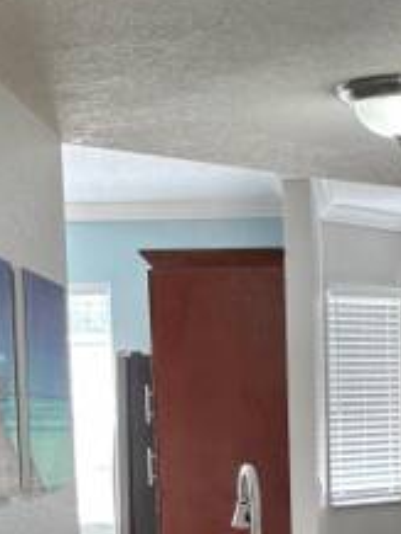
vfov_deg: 18.5
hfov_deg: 14.4
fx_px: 1574
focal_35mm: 102
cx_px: 349
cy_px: 582
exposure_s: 1/60
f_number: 1.6
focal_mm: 5.96
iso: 80
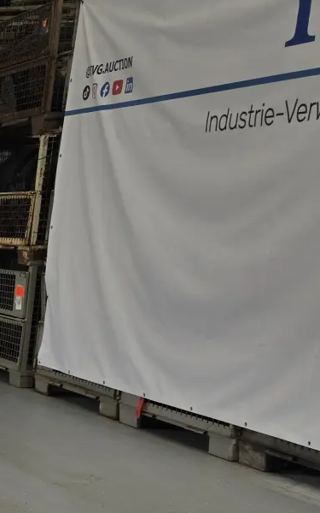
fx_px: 1088
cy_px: 544
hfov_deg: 12.6
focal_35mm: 78
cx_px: -469
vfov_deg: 24.9
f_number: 1.7
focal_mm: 6.3
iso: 40
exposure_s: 1/180
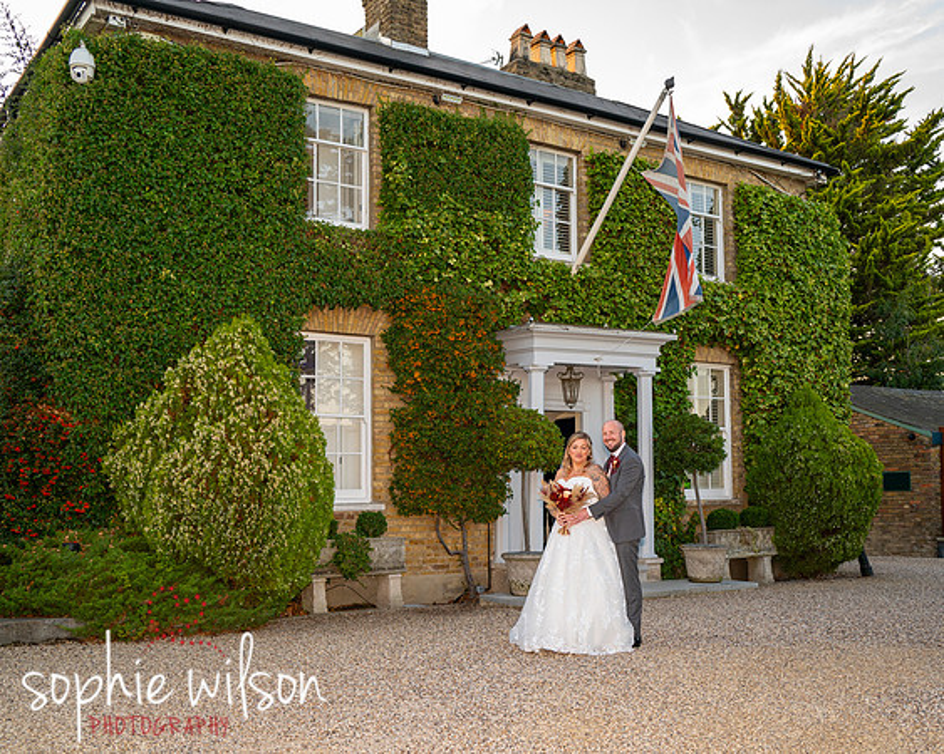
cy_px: 427
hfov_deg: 46.0
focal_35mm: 40
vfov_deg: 37.5
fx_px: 1111
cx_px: 517
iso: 500
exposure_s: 1/200
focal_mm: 30.5
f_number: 4.5
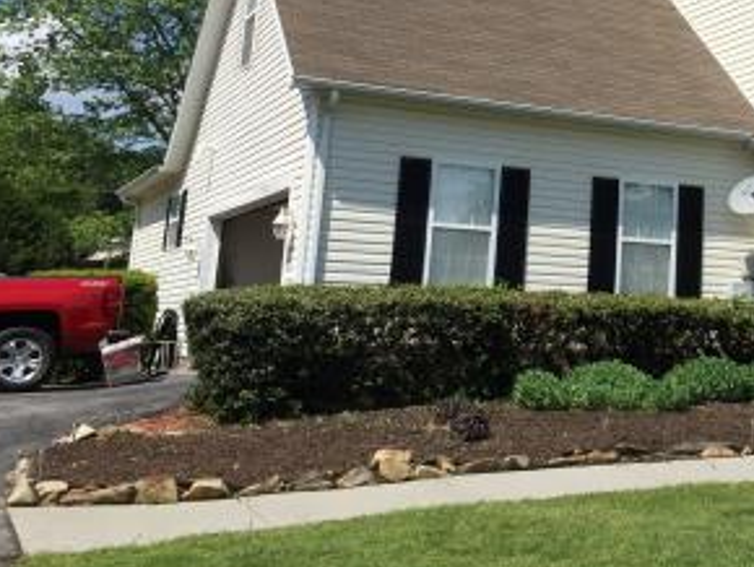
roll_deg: -3.3
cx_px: 702
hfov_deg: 31.4
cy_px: 81
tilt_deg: +12.9
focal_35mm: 58
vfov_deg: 24.7
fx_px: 1264
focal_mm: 4.15
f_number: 2.2
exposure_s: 1/2639
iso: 32
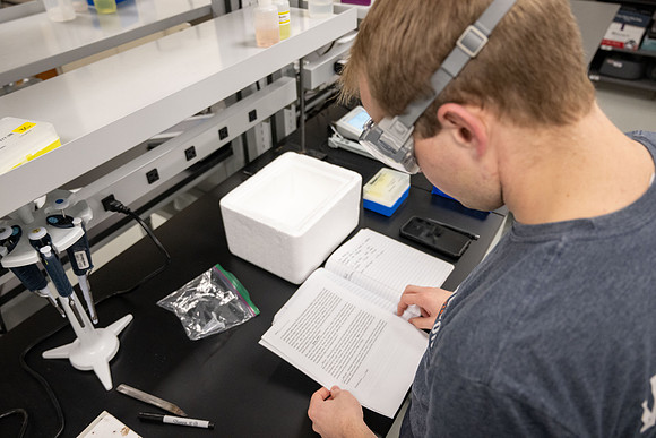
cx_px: 328
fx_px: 456
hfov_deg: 71.5
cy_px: 219
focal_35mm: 25
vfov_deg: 51.3
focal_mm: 25
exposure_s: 1/250
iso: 2000
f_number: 4
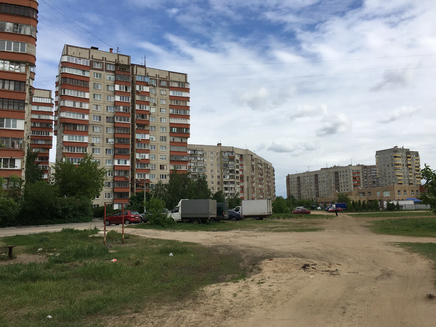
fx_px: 365
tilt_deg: +6.9
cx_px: 218
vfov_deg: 48.2
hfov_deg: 61.7
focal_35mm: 29
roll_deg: +0.3
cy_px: 164
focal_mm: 4.15
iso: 25
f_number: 2.2
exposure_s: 1/2849
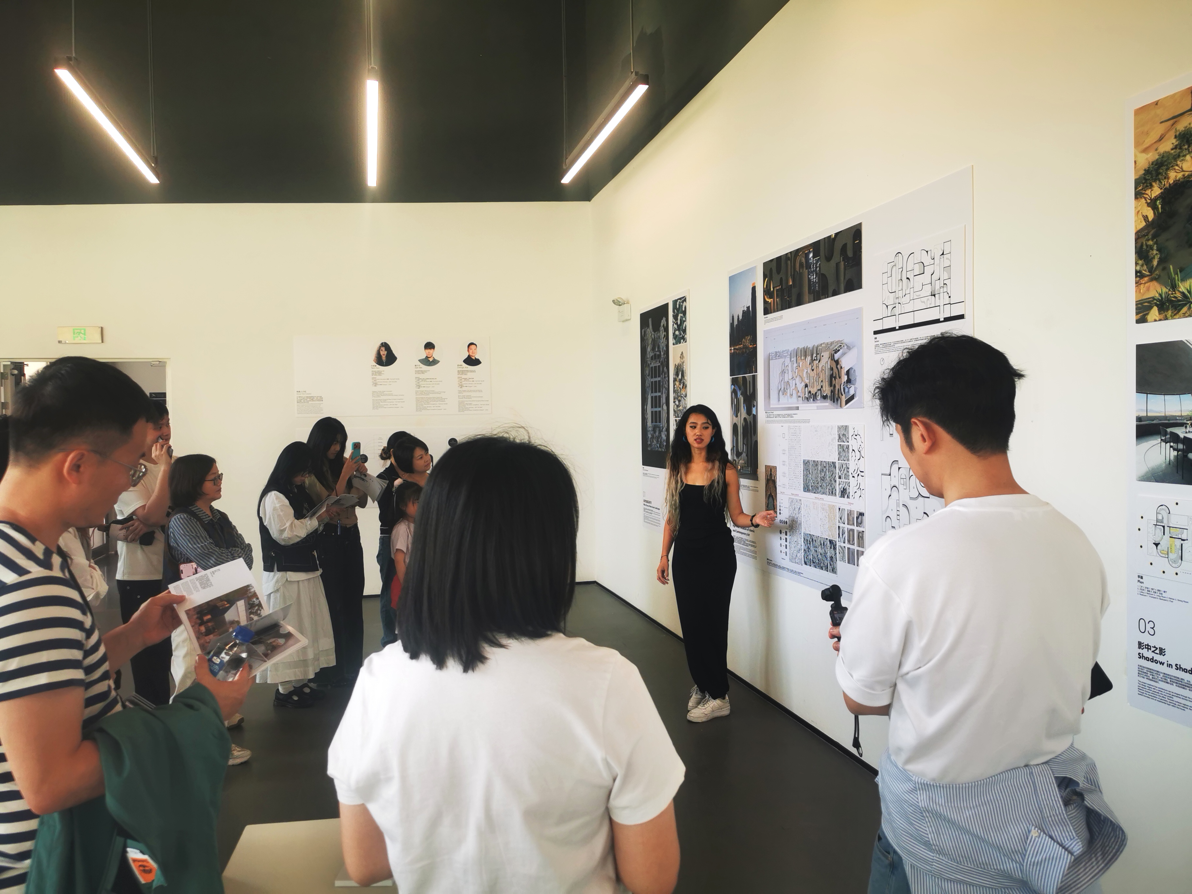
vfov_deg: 51.4
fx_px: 930
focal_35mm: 27
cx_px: 596
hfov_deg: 65.3
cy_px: 447
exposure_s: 1/188
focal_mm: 5.56
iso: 50
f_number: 1.6
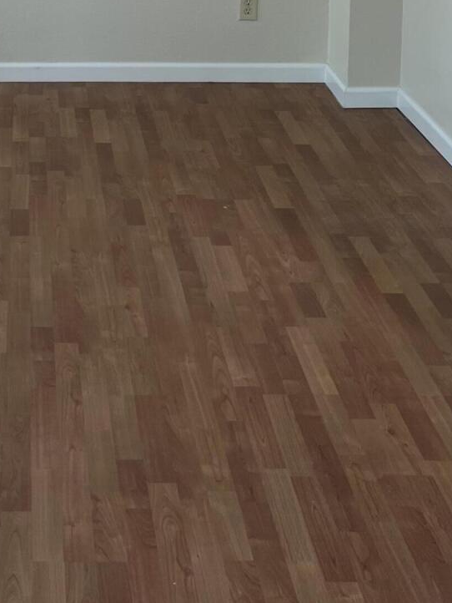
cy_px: -96
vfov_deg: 24.7
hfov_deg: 20.0
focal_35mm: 72
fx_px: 1253
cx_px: 28
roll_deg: +1.6
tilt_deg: -7.2
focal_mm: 5.7
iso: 50
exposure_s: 1/121
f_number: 1.5
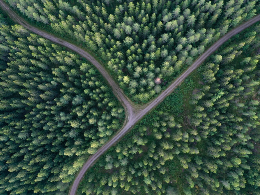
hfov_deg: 58.4
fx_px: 233
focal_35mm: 31
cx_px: 129
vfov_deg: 45.4
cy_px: 99
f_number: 2.8
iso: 640
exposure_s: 1/15
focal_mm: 10.3
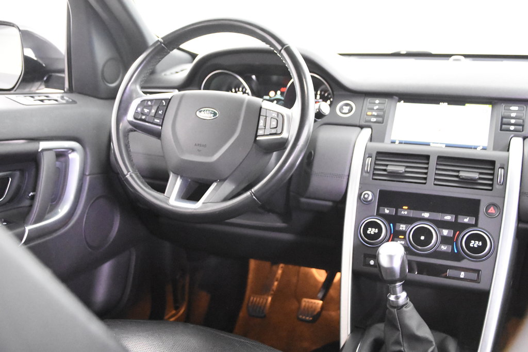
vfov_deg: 31.9
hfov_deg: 46.4
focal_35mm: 42
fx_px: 616
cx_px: 264
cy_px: 176
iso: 12800
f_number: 3.2
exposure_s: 1/40
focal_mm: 28
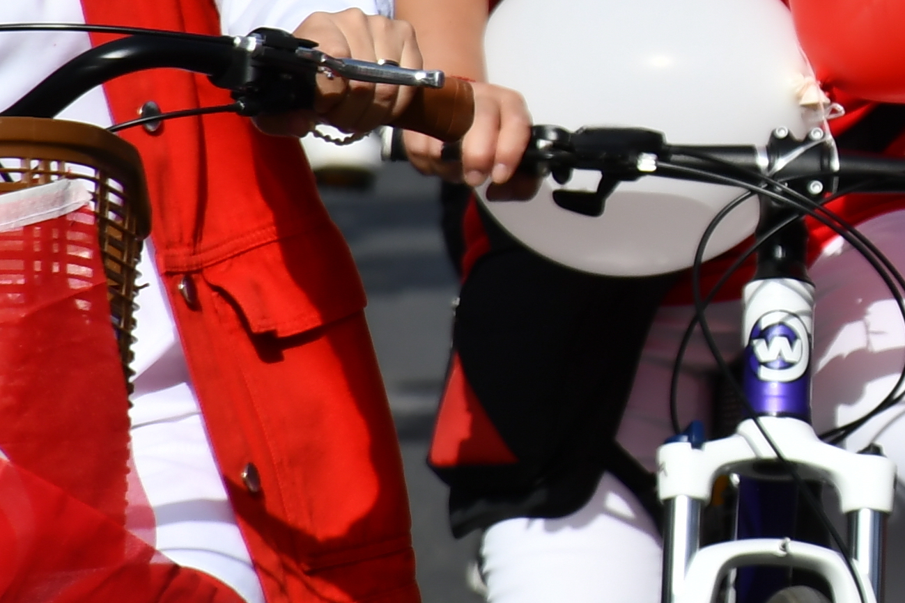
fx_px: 22623
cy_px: -107
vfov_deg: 1.5
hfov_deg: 2.3
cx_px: 1539
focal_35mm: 900
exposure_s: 1/500
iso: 100
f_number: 8
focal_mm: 140
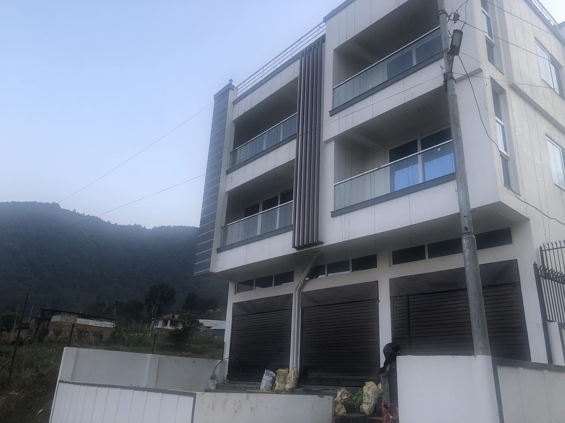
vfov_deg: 49.7
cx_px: 282
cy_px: 212
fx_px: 457
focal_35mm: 28
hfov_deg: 63.4
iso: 20
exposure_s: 1/302
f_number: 1.8
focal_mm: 3.99
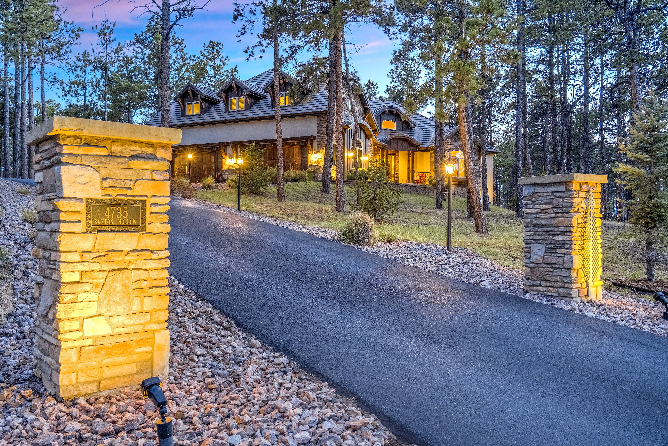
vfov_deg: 41.1
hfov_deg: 58.7
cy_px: 223
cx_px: 334
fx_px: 594
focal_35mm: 32
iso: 800
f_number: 5
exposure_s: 1/6
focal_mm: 32
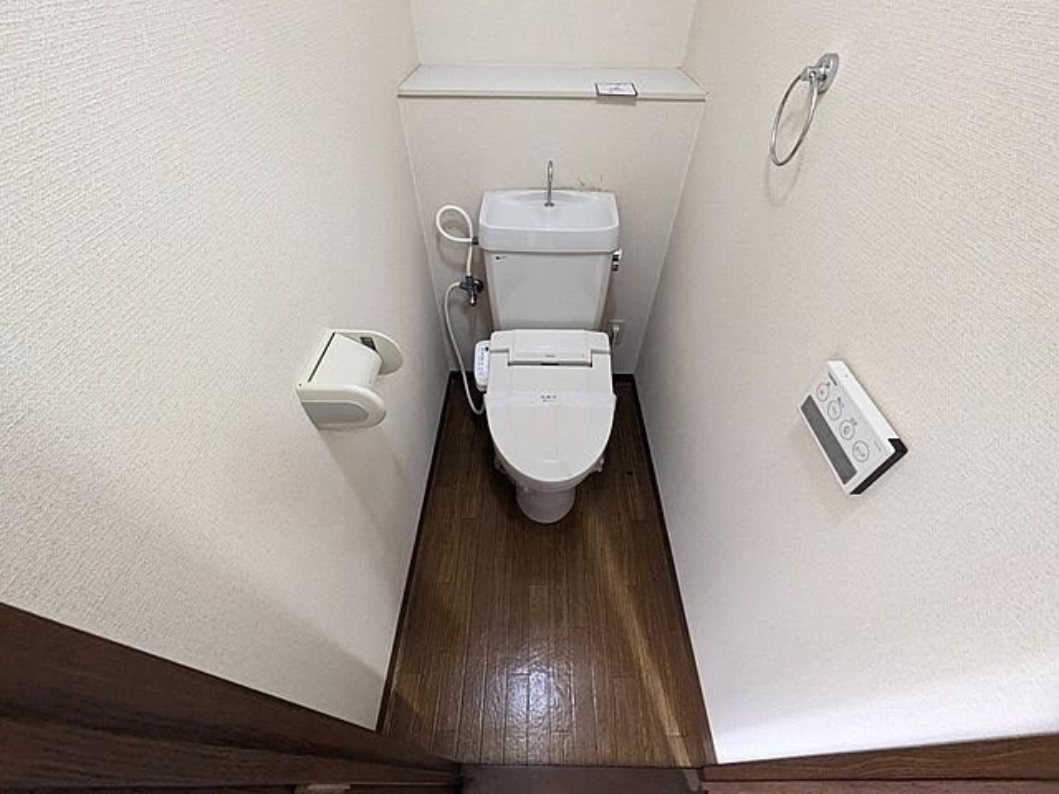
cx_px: 530
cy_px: 397
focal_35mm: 14
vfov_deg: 85.7
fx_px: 428
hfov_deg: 102.1
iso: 1313
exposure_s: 1/40
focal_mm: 1.83
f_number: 2.2
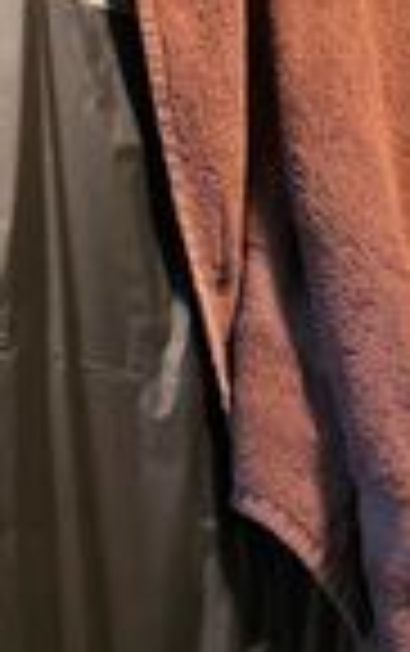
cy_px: 1050
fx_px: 1996
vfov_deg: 16.5
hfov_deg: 11.4
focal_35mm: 112
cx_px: 568
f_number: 1.7
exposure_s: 1/120
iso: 1600
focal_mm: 6.3
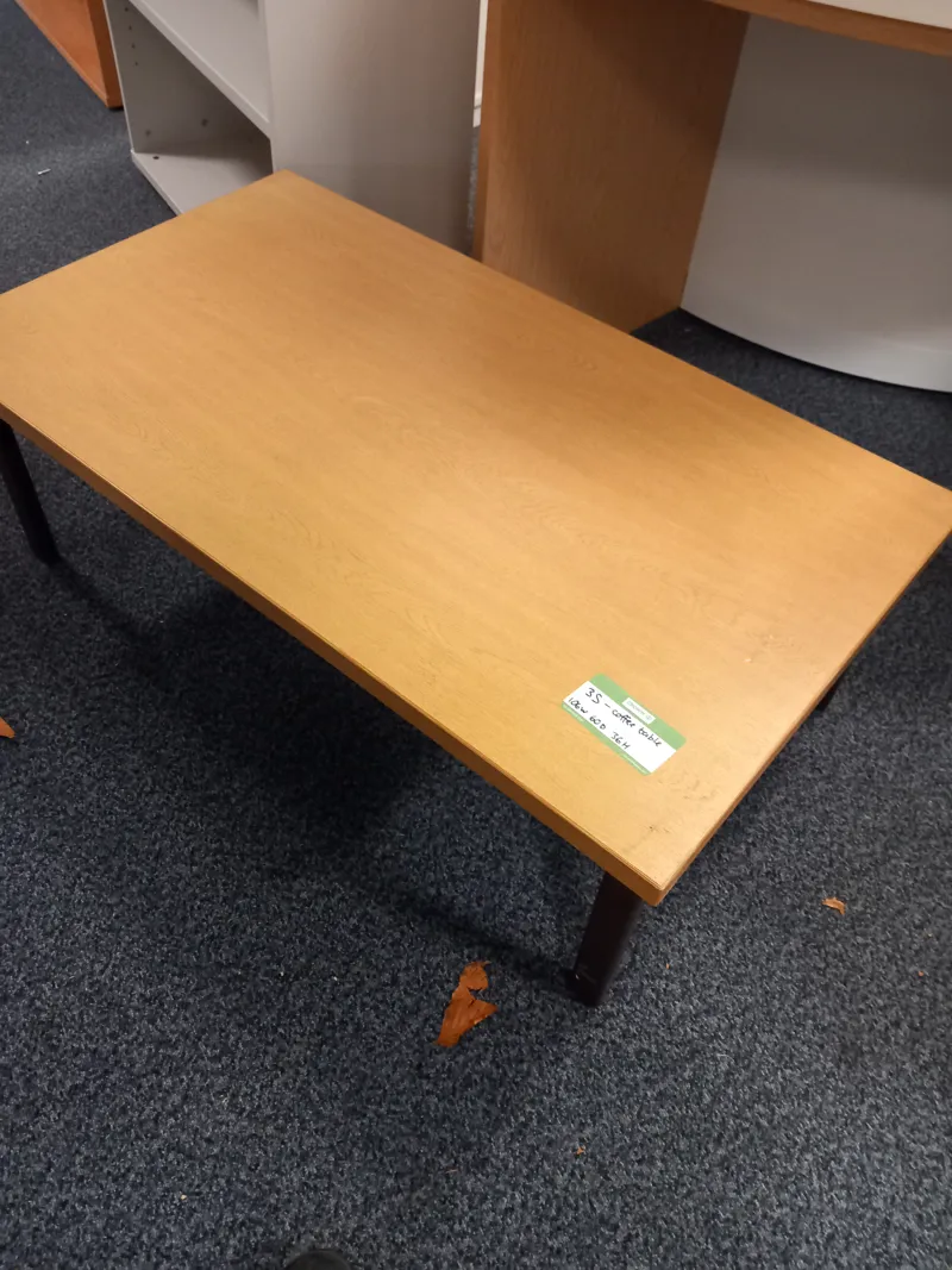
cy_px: 635
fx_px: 990
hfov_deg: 51.3
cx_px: 476
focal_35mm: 27
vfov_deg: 65.3
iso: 500
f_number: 1.8
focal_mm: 4
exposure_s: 1/20
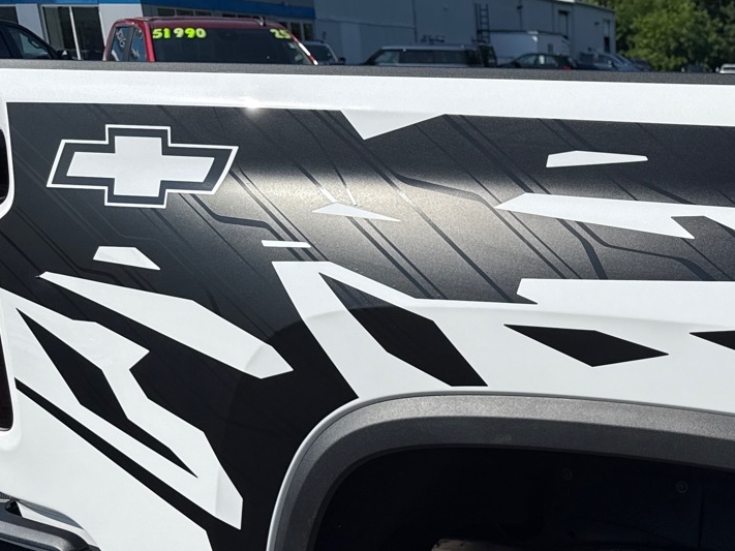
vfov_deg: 25.9
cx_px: 731
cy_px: 528
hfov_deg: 32.7
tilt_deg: -21.0
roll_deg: -0.6
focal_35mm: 54
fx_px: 1146
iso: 80
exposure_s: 1/8130
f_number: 1.78
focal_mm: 6.76
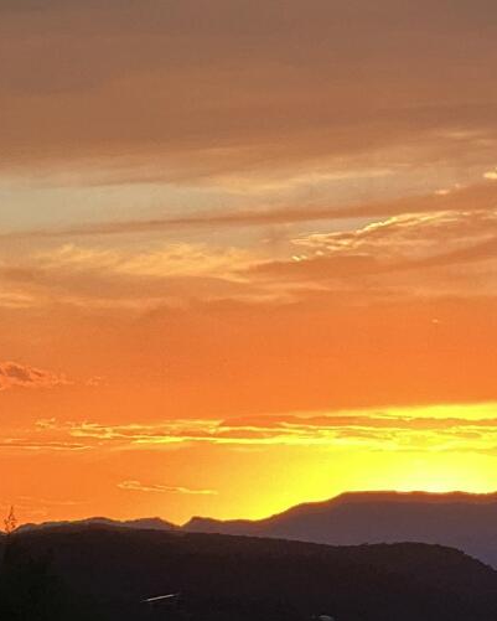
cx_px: 524
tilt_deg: +2.6
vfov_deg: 6.4
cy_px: 306
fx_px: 5514
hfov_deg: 5.1
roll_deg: -1.4
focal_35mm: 300
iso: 40
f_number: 2.8
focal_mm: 9
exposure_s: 1/121
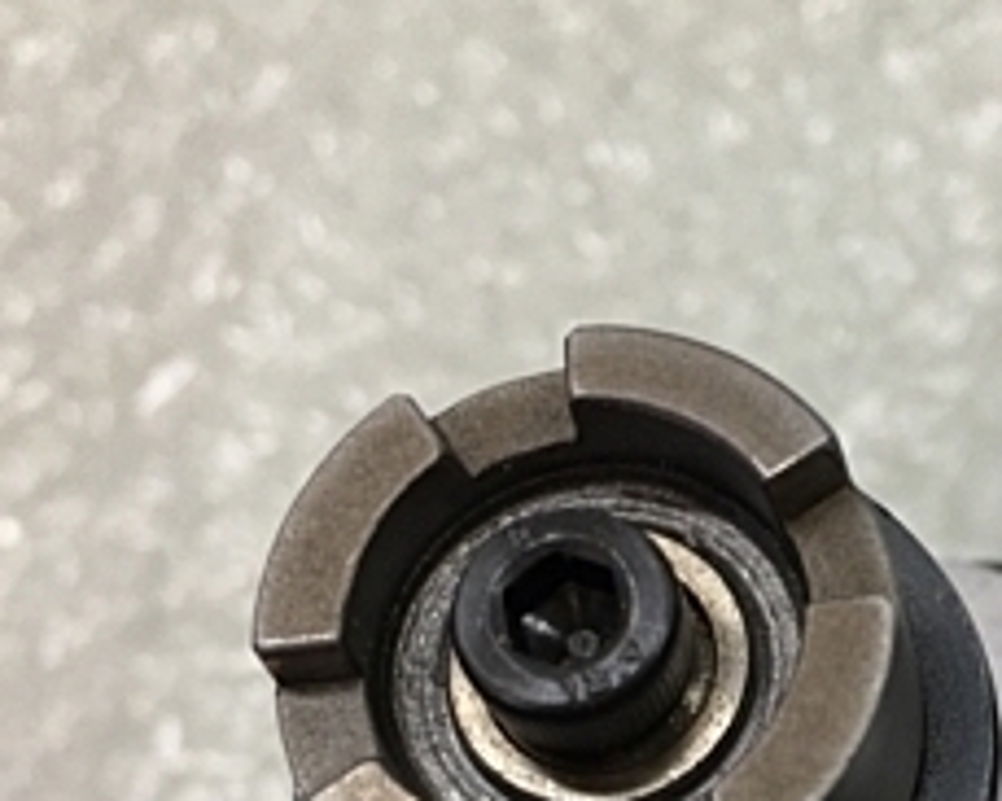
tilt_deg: -69.5
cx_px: 1020
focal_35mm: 79
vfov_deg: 18.8
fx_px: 2342
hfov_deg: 23.1
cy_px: 832
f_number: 2.2
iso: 32
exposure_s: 1/120
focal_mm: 4.15
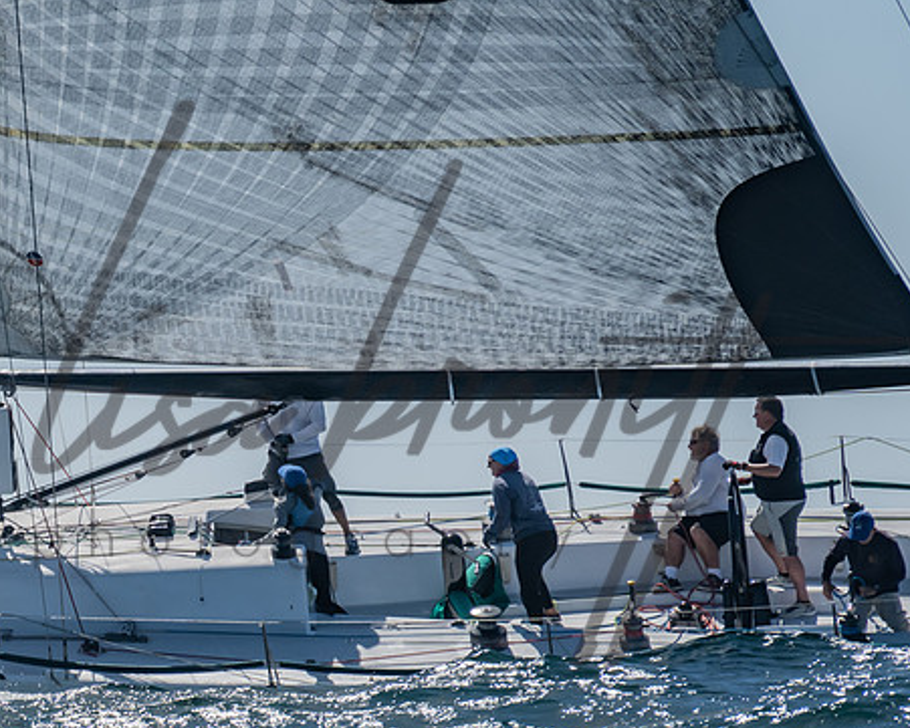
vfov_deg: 2.7
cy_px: 668
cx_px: -163
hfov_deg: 3.4
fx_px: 15436
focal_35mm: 573
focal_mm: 200
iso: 160
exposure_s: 1/2000
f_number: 6.3
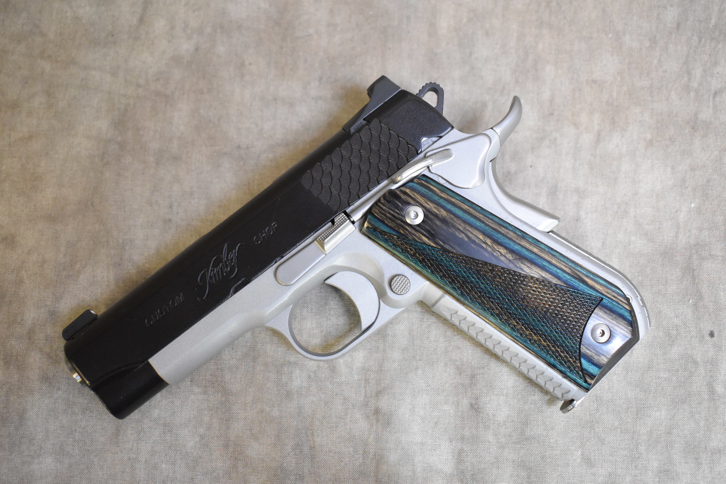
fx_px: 907
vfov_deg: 29.9
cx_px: 363
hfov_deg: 43.6
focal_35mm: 45
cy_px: 242
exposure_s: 1/30
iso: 3200
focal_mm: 30
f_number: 4.2
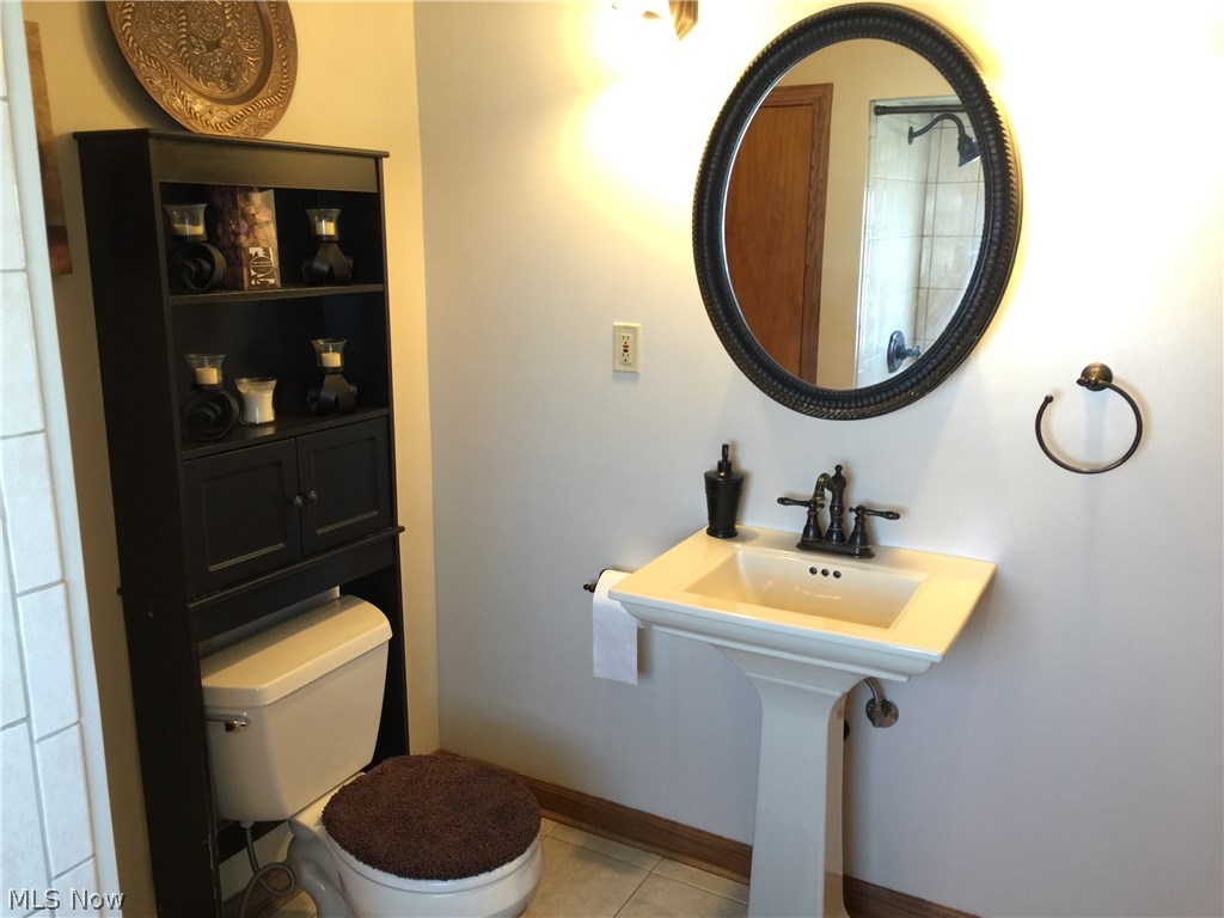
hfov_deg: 61.7
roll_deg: +0.7
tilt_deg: -12.2
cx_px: 612
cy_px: 459
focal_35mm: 29
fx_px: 1025
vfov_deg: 48.2
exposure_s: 1/15
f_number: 2.2
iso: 50
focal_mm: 4.15
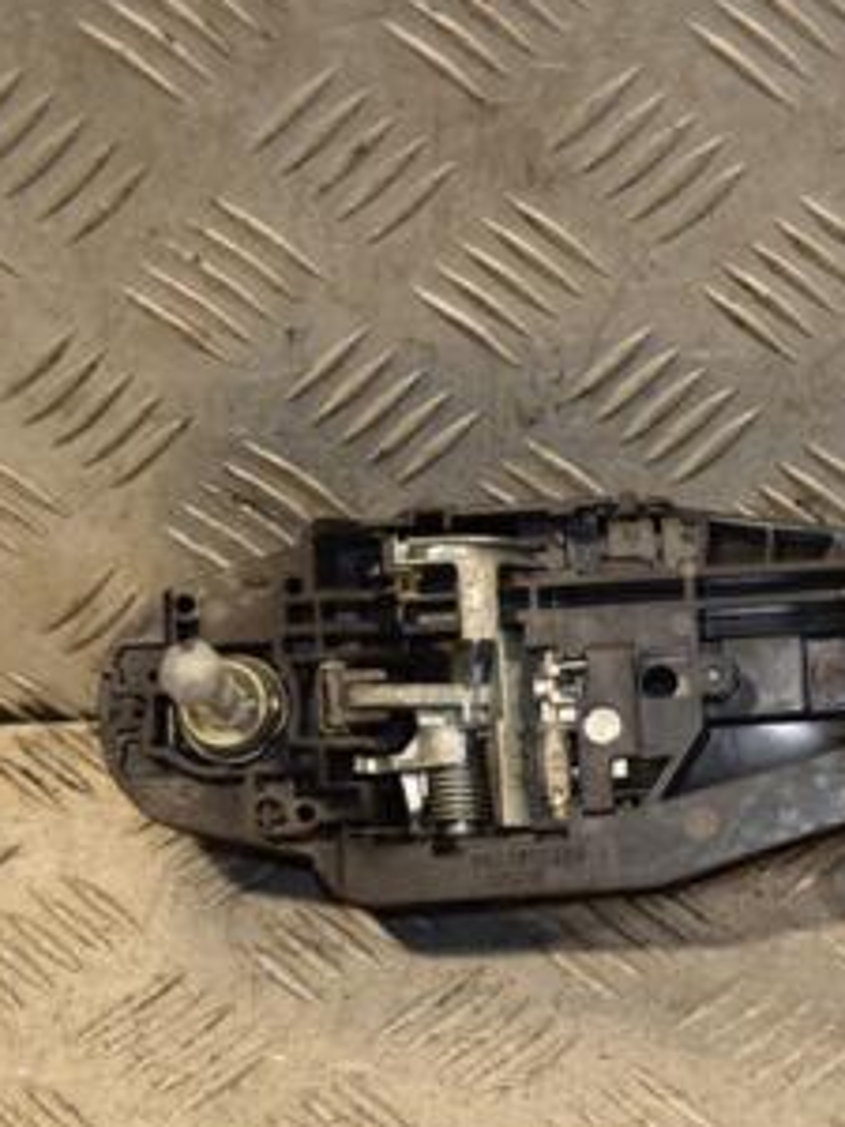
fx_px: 3938
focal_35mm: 121
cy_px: 729
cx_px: 965
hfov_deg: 12.0
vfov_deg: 16.3
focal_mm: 42
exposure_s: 1/160
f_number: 4.8
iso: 800
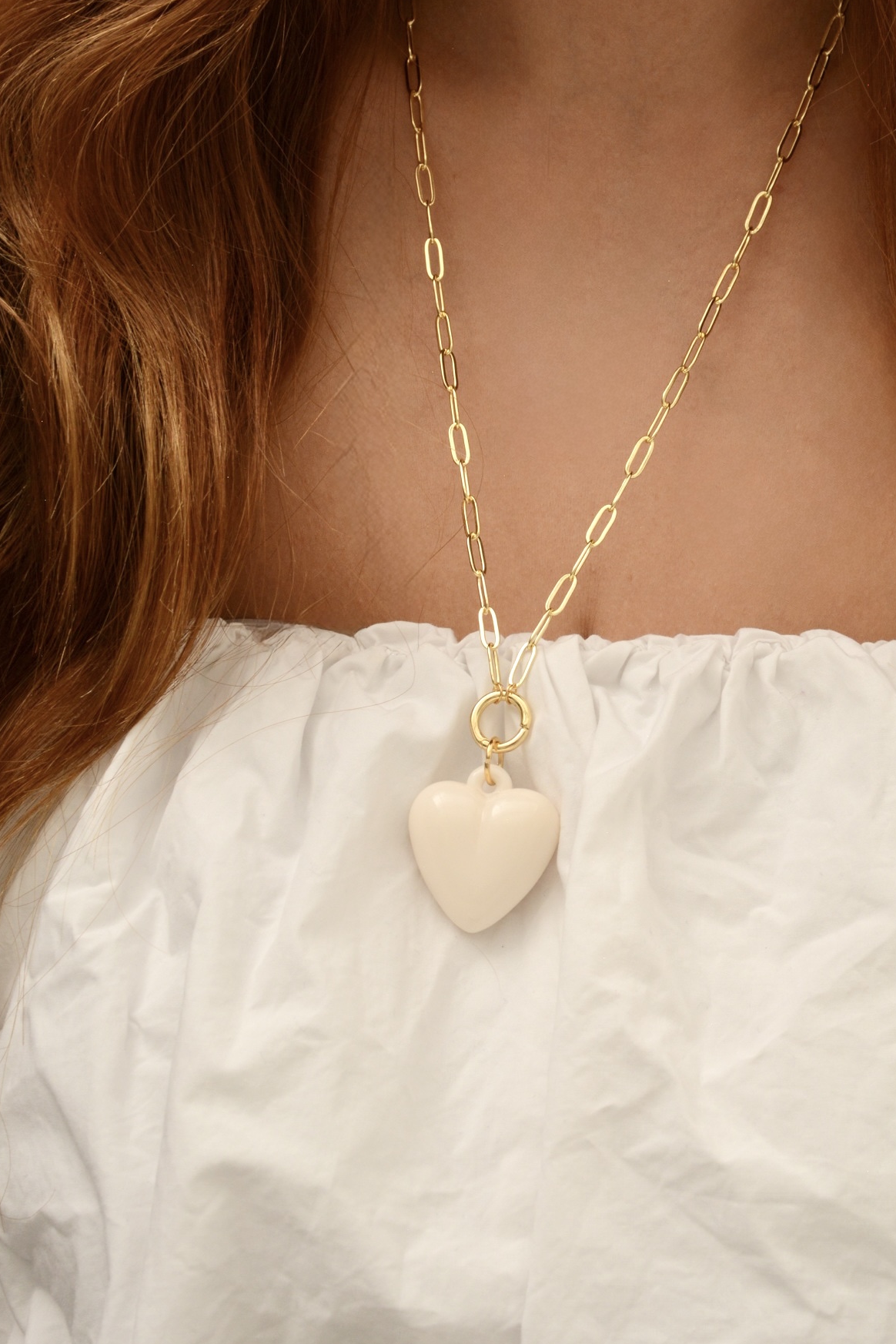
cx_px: 537
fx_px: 3546
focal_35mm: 95
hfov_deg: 14.4
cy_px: 609
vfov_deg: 21.5
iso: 500
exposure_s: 1/320
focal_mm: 48
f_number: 9
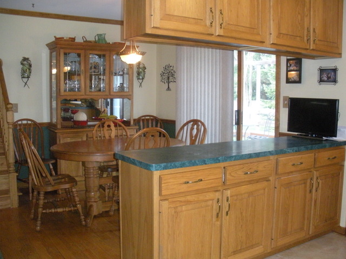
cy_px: 130
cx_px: 173
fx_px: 360
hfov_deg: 51.4
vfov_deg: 39.7
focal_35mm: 36
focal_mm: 6.3
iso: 564
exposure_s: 1/60.8
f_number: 3.5
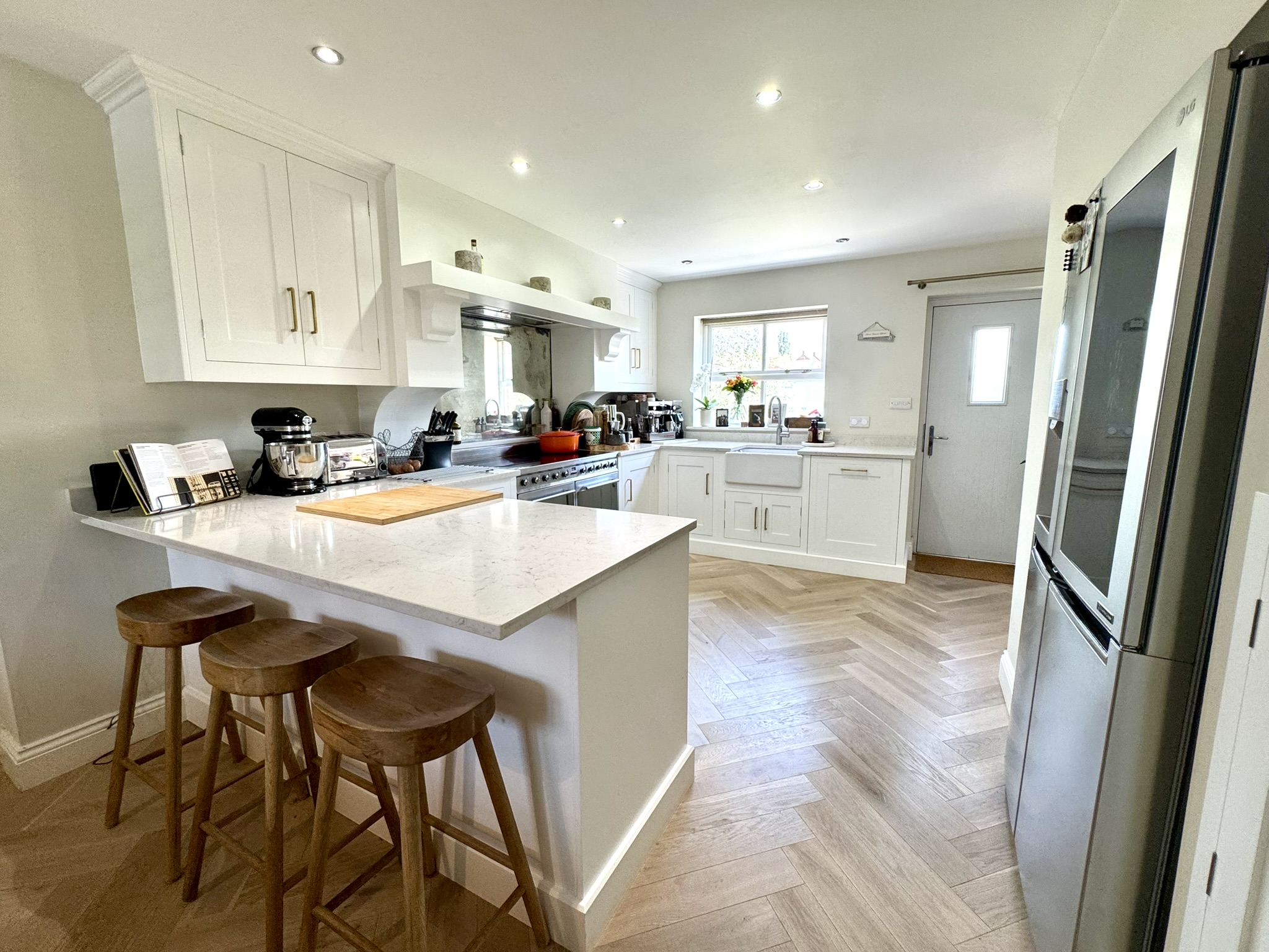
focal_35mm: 14
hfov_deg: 102.1
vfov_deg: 85.7
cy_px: 476
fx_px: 513
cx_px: 634
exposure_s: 1/100
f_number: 2.2
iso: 125
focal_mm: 2.22
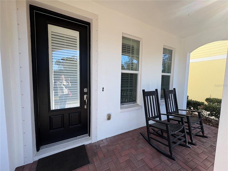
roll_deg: -0.4
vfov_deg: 85.7
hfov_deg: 102.1
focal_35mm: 14
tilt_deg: -3.3
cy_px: 86
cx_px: 114
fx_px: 92
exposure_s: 1/492
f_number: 2.2
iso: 40
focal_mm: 2.22
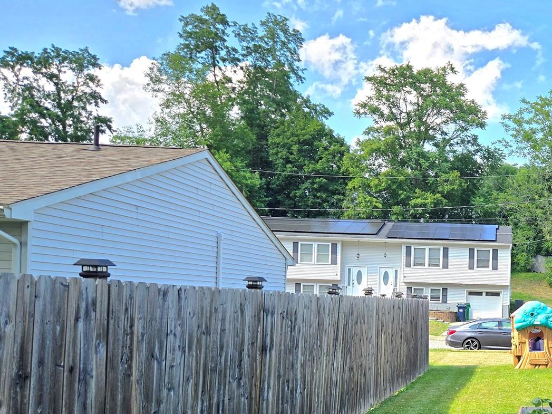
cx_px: 531
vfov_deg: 31.5
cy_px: 319
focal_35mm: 45
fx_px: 718
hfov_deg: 38.2
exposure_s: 1/833
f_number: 1.8
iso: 25
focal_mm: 5.4
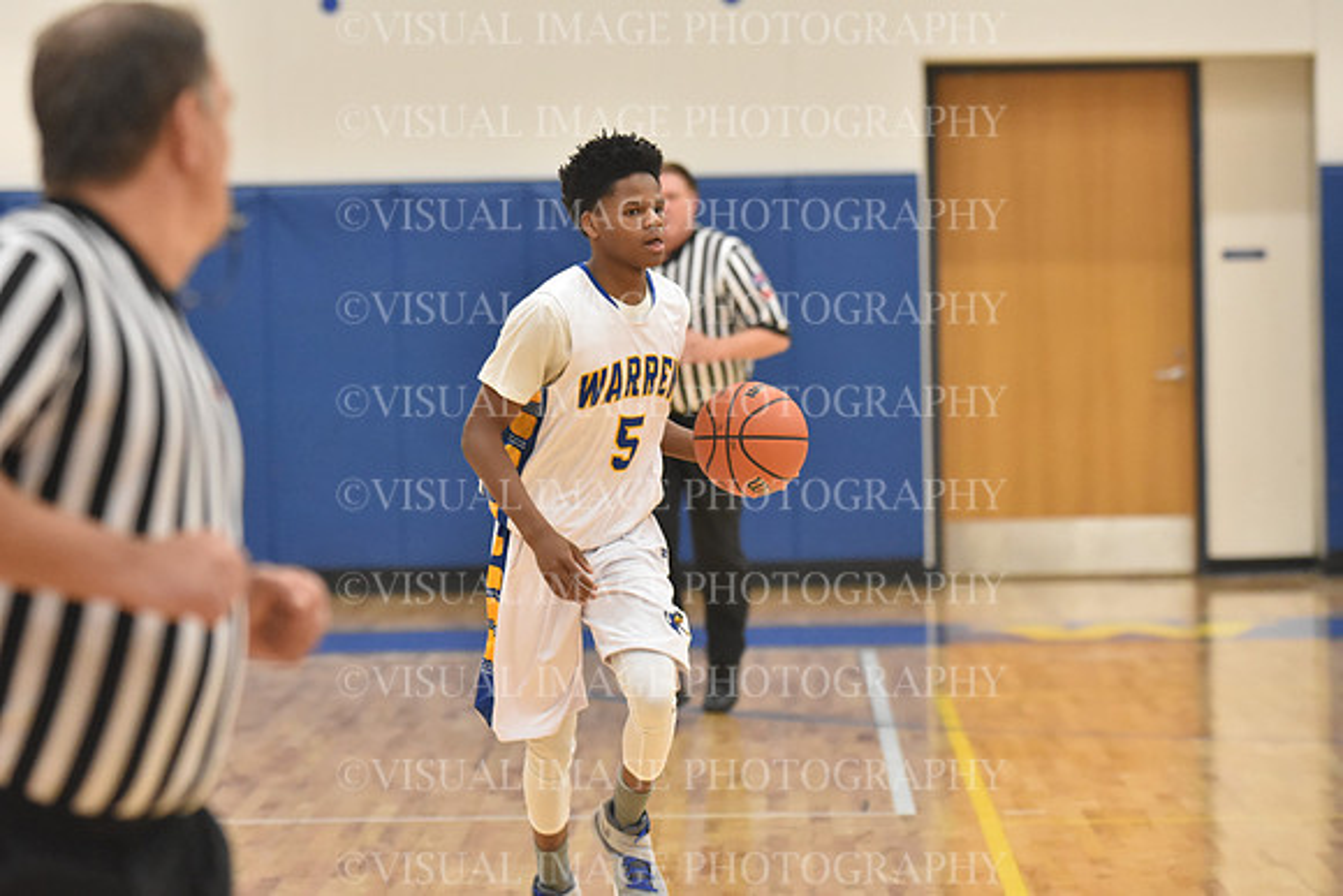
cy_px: 448
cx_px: 672
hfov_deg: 10.2
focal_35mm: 202
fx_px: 7556
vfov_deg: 6.8
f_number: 3.5
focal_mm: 135
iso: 4000
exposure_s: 1/400
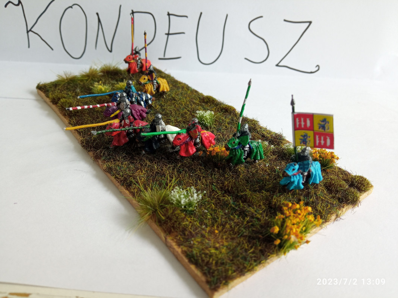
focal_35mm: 27
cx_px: 199
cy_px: 149
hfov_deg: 65.3
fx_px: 310
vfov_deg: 51.3
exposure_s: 1/50
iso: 139
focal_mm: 3.79
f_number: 2.2
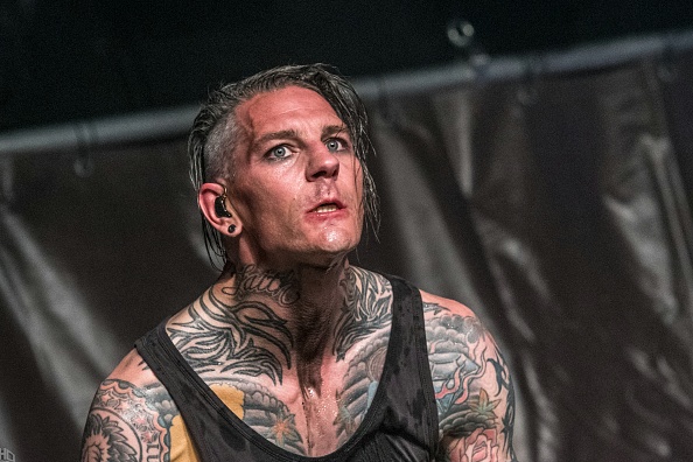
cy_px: 204
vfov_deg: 5.2
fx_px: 5074
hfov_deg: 7.8
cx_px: 401
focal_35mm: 264
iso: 2000
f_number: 5.6
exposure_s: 1/100
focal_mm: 145
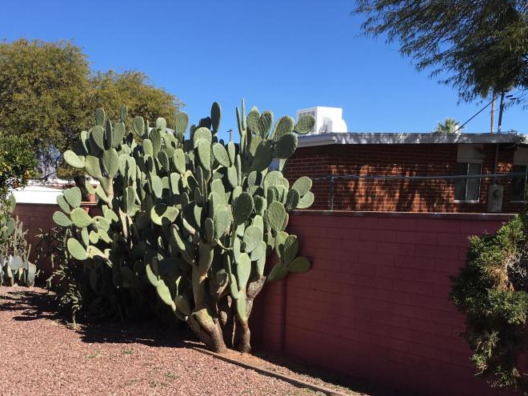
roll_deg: -2.3
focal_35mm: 45
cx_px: 161
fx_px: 686
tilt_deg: -7.1
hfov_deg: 41.3
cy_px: 294
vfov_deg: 31.6
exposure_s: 1/1166
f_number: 2.2
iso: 25
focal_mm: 4.15
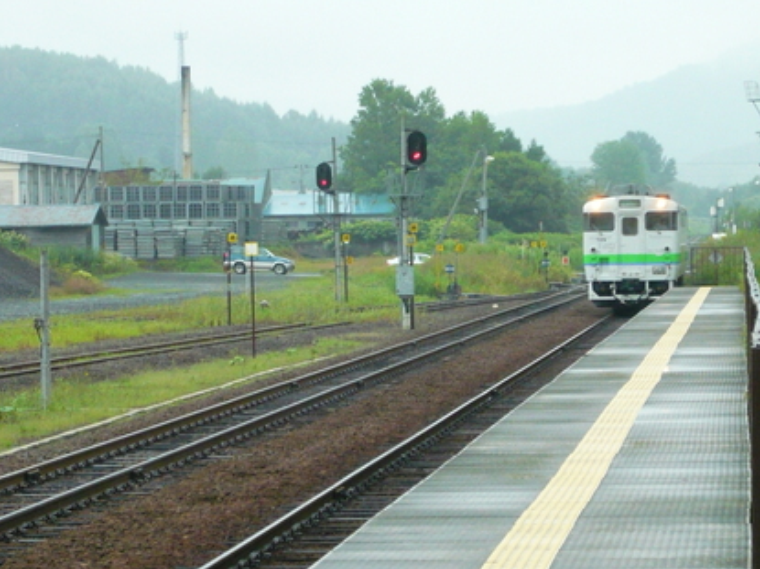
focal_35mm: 162
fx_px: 3556
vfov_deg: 9.2
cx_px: 377
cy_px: 283
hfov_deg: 12.2
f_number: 5.1
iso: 400
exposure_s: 1/80
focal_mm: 16.5
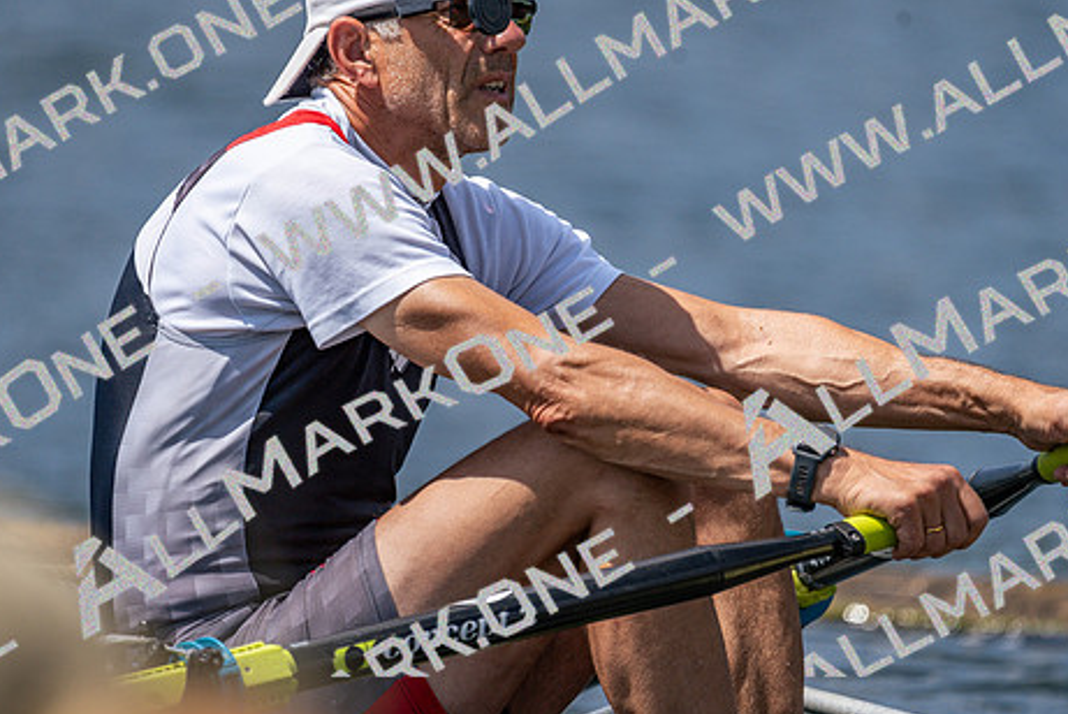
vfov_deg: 1.8
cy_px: 279
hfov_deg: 2.7
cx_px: 544
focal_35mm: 755
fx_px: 22412
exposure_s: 1/2000
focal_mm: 600
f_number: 6.3
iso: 250
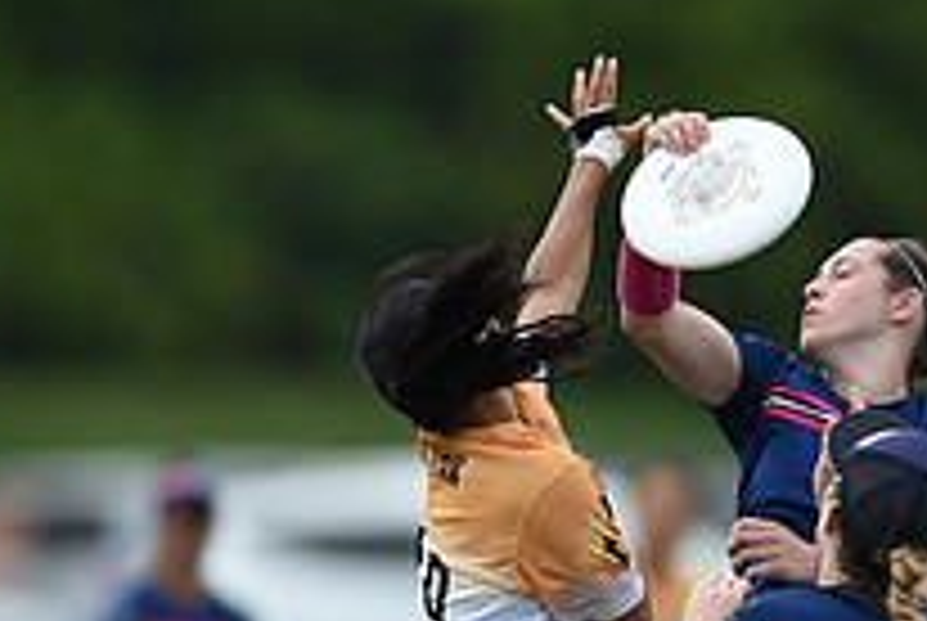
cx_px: 814
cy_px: 565
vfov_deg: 1.2
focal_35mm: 1122
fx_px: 28932
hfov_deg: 1.8
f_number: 2.8
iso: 100
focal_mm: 400
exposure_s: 1/1000
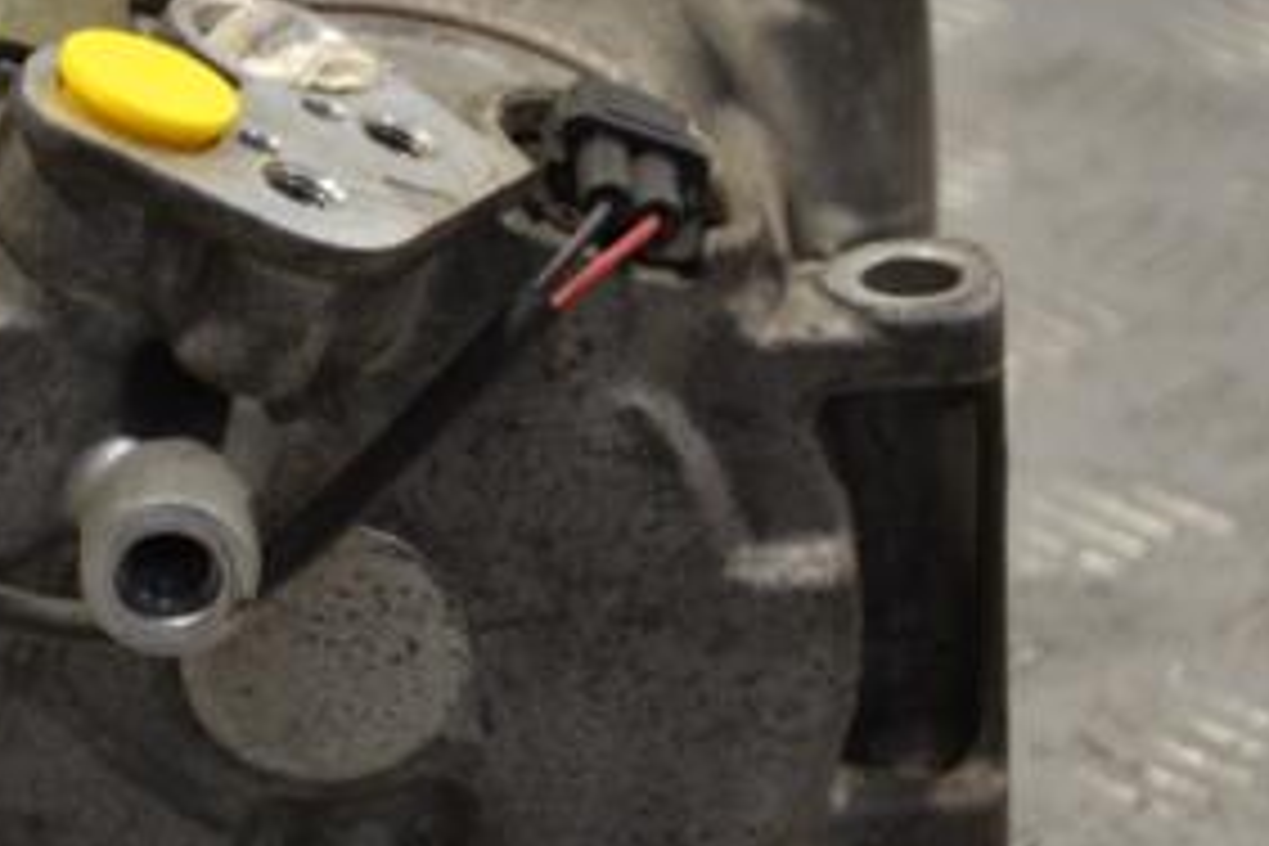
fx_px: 5851
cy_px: 418
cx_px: 270
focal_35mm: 166
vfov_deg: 8.3
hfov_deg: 12.3
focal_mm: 52
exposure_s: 1/30
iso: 200
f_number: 5.6
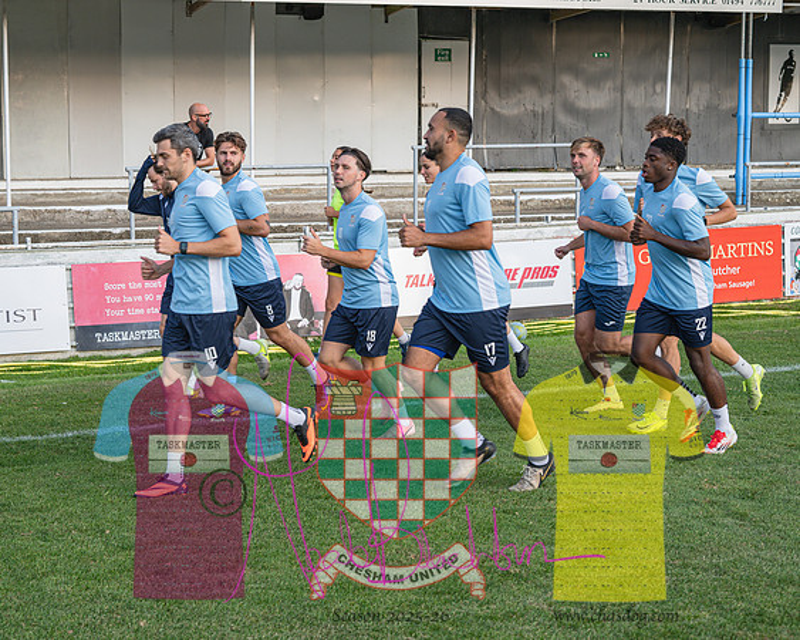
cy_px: 345
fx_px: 1551
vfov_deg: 23.3
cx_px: 283
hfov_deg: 28.8
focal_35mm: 66
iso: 250
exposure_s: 1/400
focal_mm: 54
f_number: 4
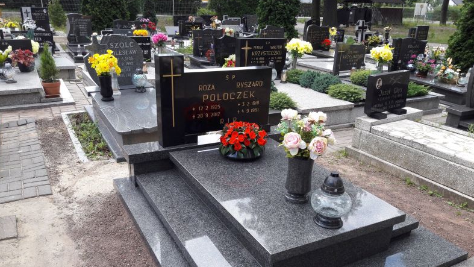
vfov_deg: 37.6
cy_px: 163
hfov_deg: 62.6
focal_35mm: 31
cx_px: 237
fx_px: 390
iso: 40
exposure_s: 1/240
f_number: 1.9
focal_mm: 3.7
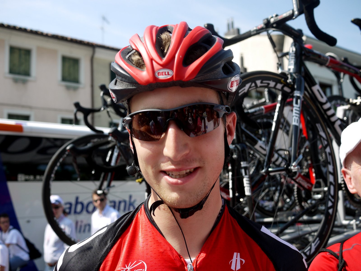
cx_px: 180
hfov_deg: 46.8
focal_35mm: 40
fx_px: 417
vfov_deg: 36.0
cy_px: 136
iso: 100
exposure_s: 1/1000
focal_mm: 20
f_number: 3.2
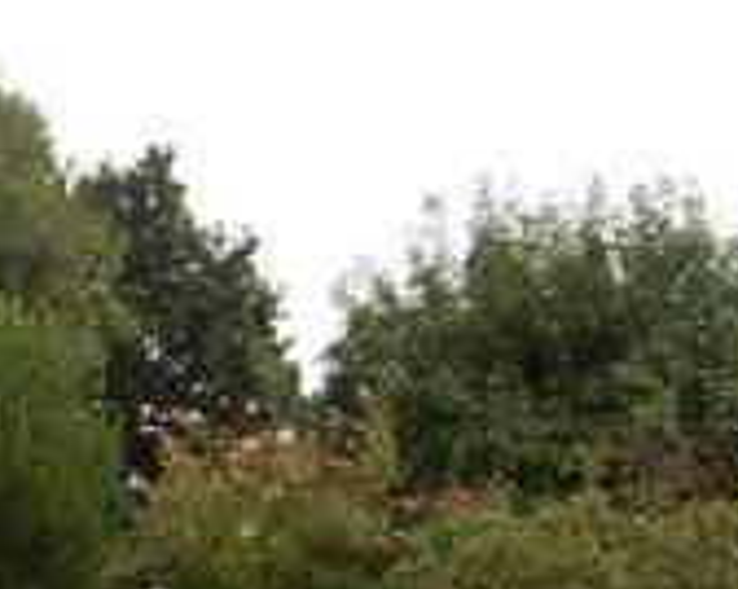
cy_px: 651
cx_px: -215
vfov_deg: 15.1
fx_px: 2160
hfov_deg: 18.1
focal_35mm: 99
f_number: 8
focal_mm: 18
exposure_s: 1/250
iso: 250
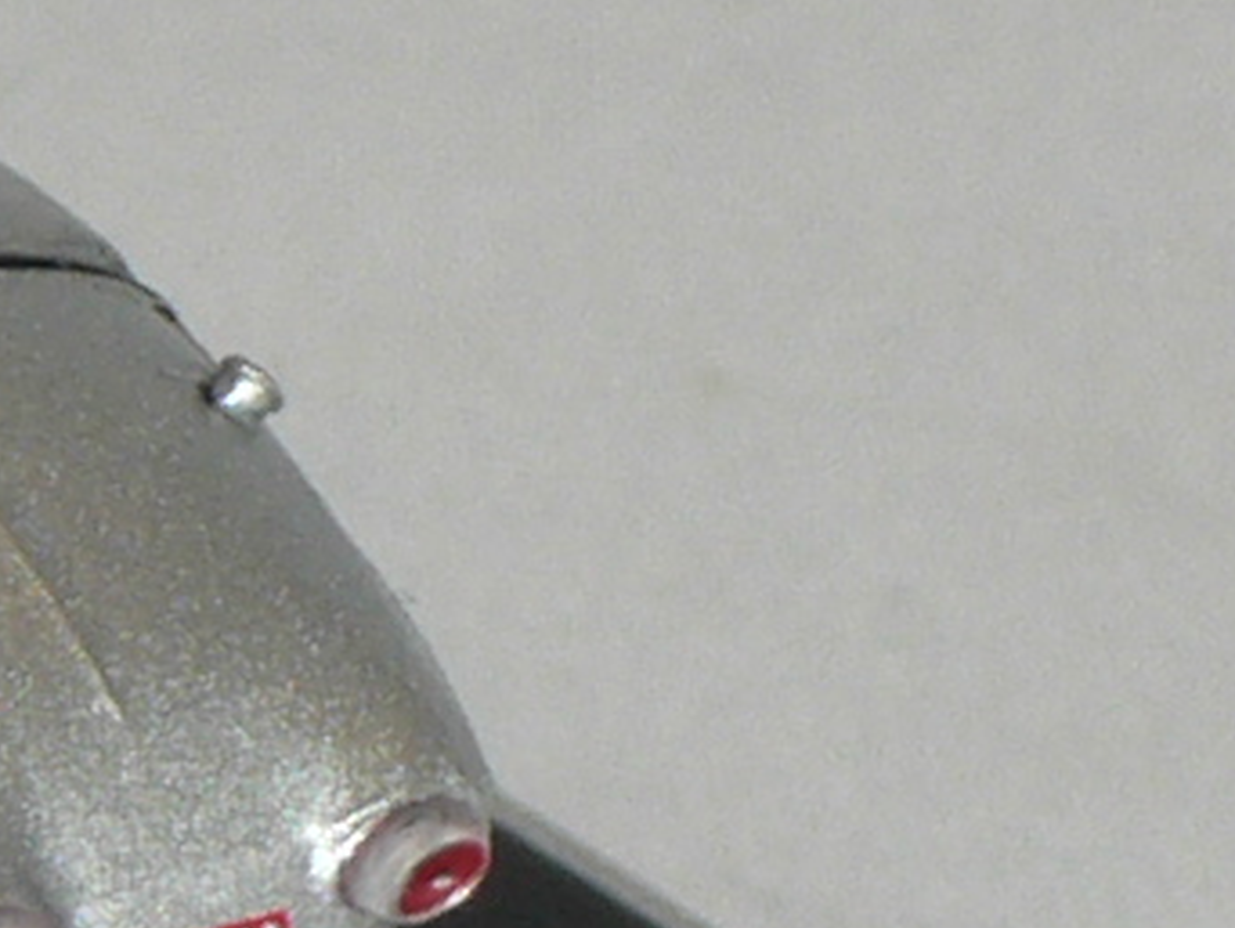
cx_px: -509
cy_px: 509
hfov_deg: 2.5
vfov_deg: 1.9
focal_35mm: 778
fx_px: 27776
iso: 80
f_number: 3.2
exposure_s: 1/60
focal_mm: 17.3
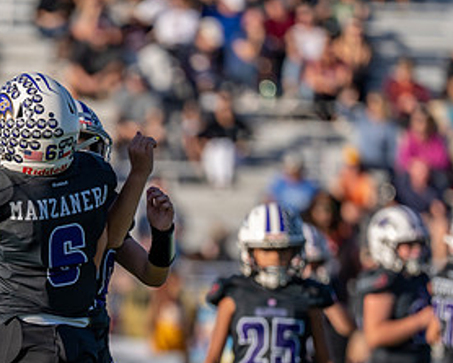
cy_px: 311
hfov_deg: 3.7
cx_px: 61
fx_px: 7046
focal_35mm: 525
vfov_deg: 3.0
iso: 100
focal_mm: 200
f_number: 2.8
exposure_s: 1/2000
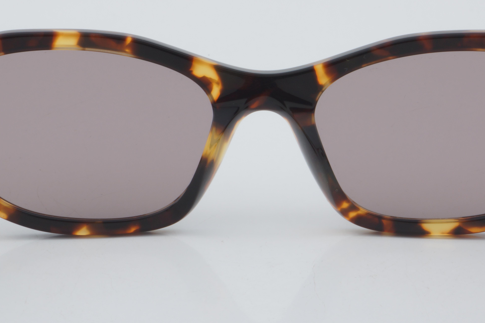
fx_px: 1708
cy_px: 125
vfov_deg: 10.8
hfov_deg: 16.2
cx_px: 266
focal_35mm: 127
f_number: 32
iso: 100
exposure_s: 1/3
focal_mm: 55
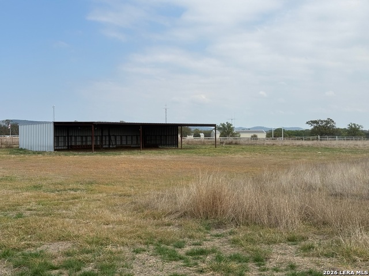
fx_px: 512
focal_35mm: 48
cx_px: 184
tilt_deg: -0.2
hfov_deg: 39.7
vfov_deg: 30.3
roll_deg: +0.4
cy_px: 138
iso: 64
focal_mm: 6.76
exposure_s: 1/5587
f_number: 1.78
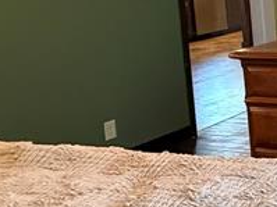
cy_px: -3
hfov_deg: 19.6
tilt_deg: -6.5
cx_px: 507
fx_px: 576
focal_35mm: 72
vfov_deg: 19.8
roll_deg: +2.0
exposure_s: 1/60
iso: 1250
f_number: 2.2
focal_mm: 2.22
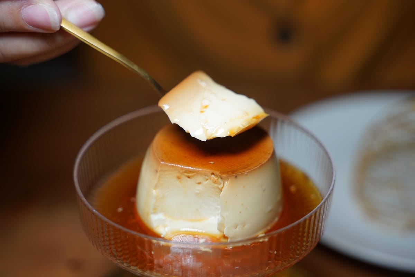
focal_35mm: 75
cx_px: 208
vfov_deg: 18.2
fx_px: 865
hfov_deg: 27.0
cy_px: 138
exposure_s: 1/80
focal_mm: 75
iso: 250
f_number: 4
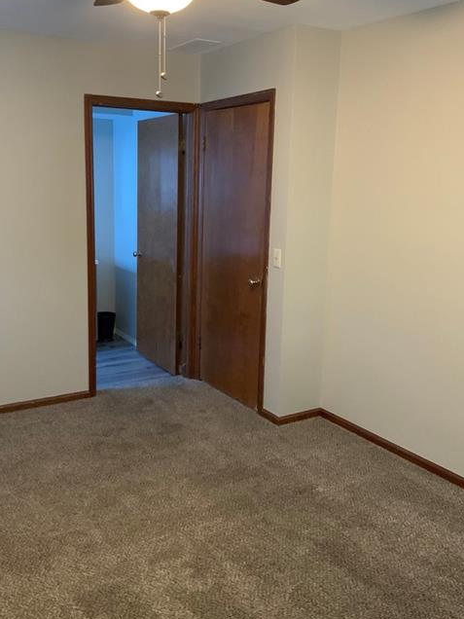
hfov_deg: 40.6
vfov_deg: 52.6
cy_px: 288
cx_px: 201
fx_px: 626
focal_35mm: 35
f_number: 1.8
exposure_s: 1/40
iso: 250
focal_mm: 3
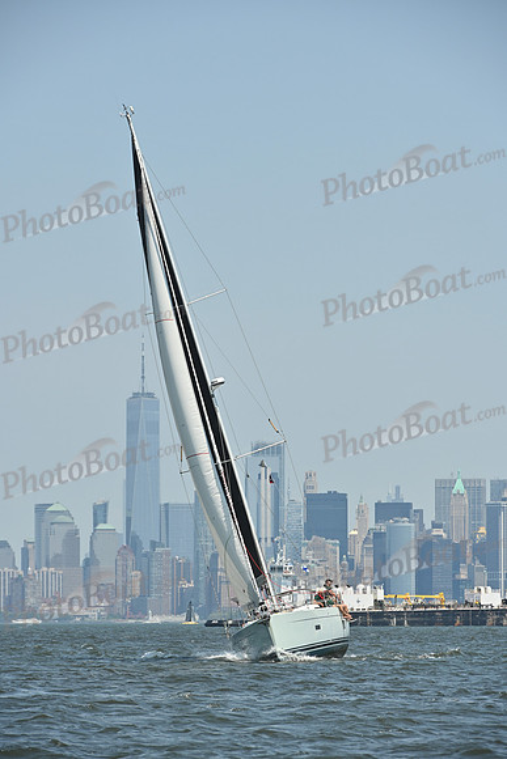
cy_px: 380
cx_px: 254
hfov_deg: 6.9
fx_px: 4222
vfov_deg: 10.3
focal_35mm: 200
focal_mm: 200
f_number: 10
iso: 320
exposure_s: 1/1250
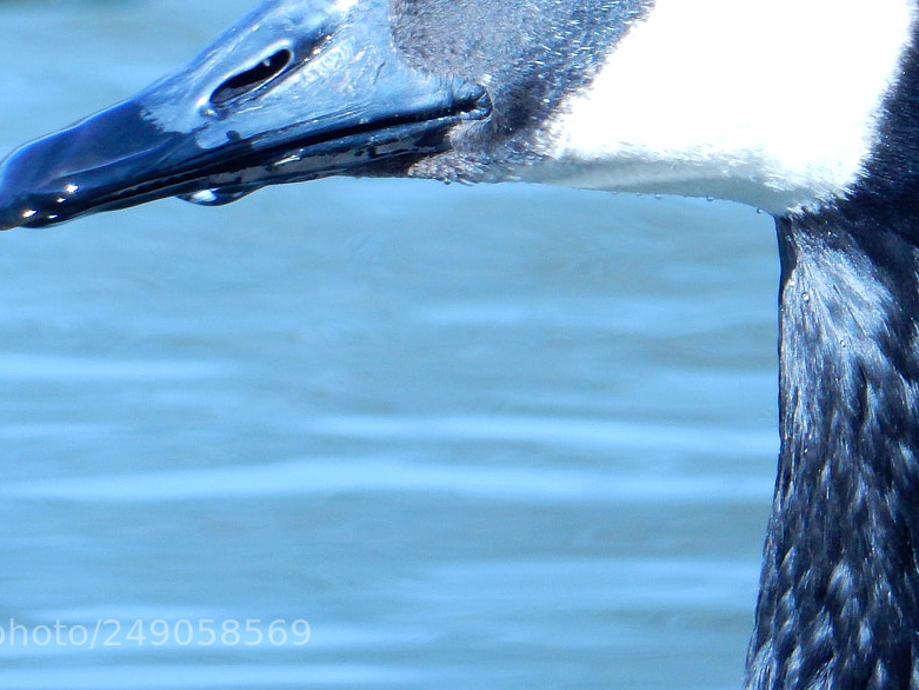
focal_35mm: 1537
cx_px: 637
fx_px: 40811
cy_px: 19
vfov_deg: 1.0
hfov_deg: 1.3
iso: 200
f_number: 6.4
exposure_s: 1/250
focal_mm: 135
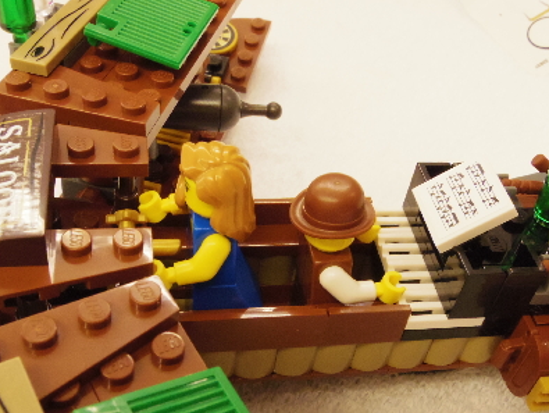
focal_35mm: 44
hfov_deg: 42.9
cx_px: 274
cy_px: 231
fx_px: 698
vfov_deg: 32.9
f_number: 4.5
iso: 1000
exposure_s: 1/50
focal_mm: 5.2
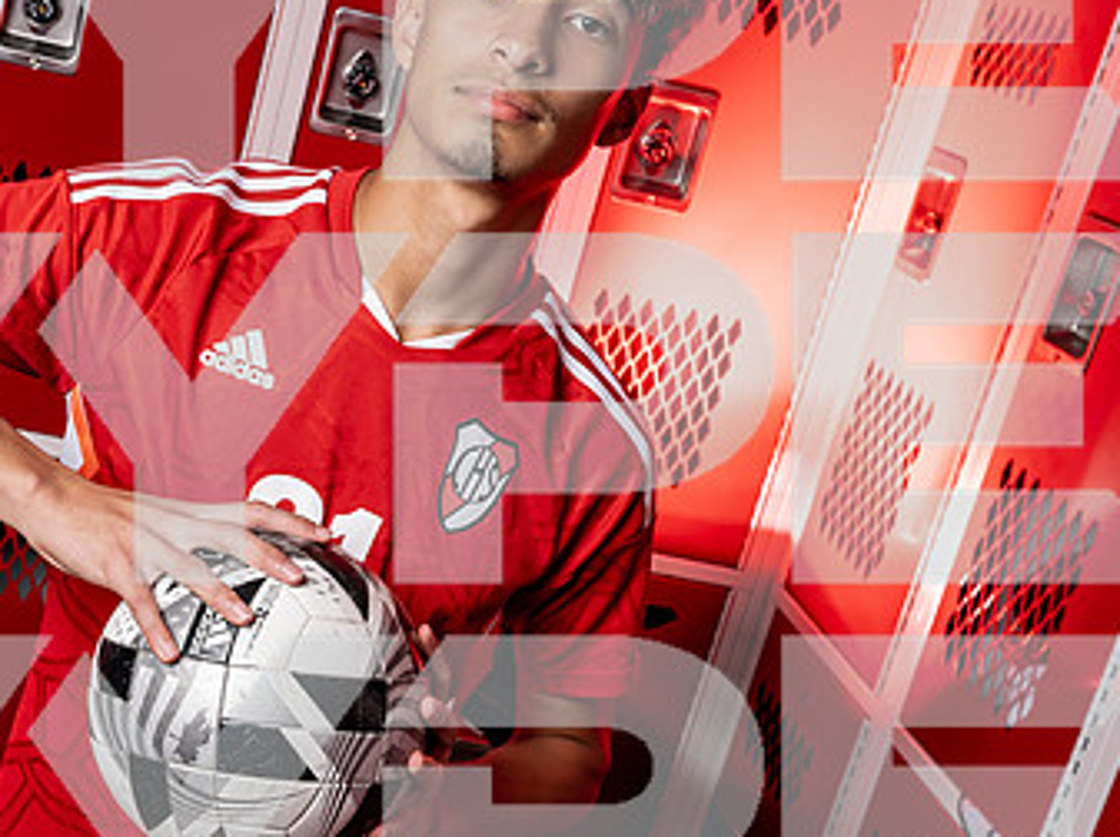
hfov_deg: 32.8
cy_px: 410
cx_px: 329
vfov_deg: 25.2
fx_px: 1875
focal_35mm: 58
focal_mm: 35
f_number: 8
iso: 100
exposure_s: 1/250
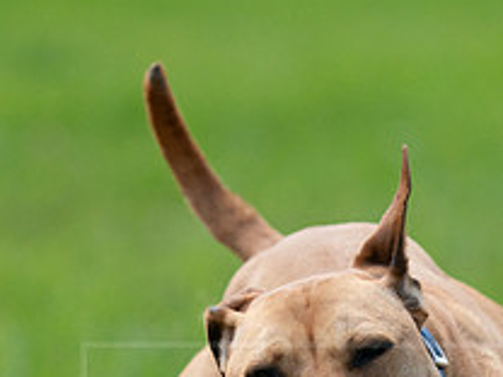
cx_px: 312
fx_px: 14880
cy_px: 463
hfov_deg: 1.9
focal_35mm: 1024
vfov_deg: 1.5
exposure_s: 1/4000
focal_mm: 382
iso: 1600
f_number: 6.3
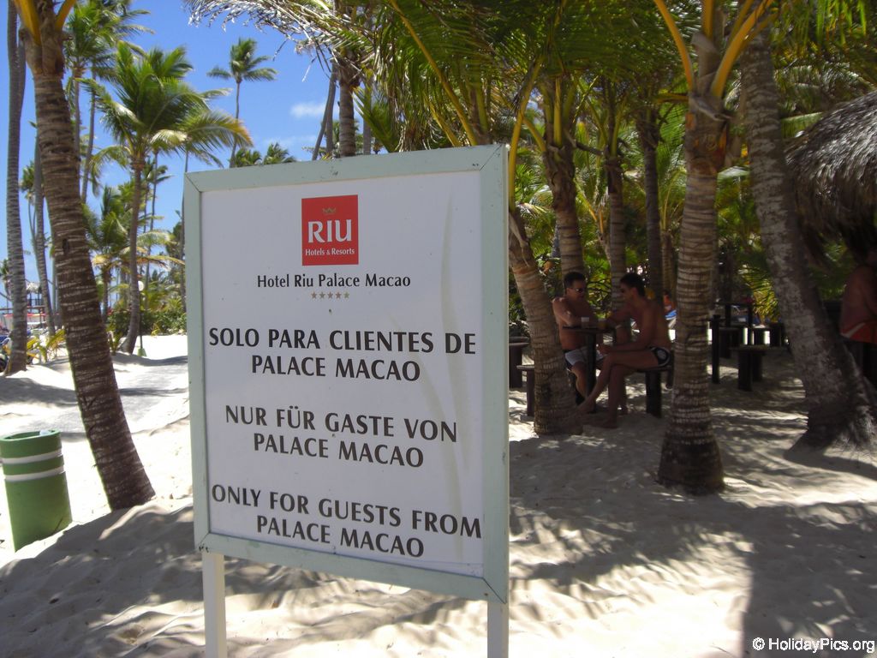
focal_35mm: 38
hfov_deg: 49.0
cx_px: 438
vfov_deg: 37.7
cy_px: 329
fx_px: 963
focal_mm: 6.2
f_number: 8
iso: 64
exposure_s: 1/160
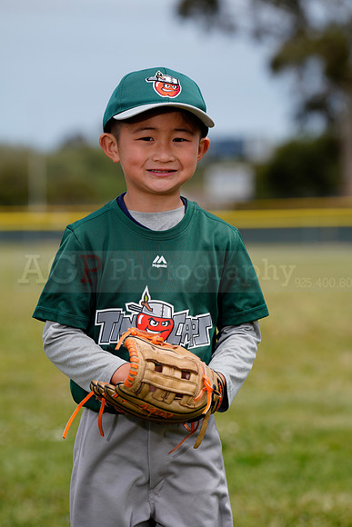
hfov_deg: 9.2
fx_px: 2184
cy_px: 264
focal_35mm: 149
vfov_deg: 13.8
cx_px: 176
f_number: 4.5
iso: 50
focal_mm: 149
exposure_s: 1/320
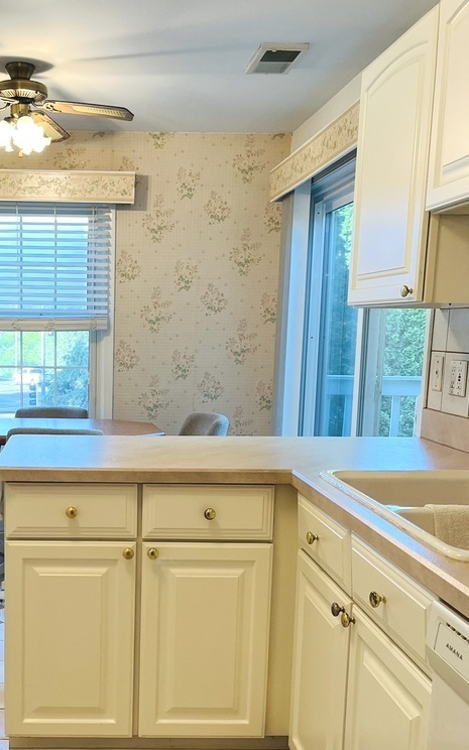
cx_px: 101
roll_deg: -0.9
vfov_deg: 48.9
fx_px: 818
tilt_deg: -9.6
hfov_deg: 31.3
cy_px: 458
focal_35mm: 40
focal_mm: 5.1
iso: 100
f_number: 1.6
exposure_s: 1/120
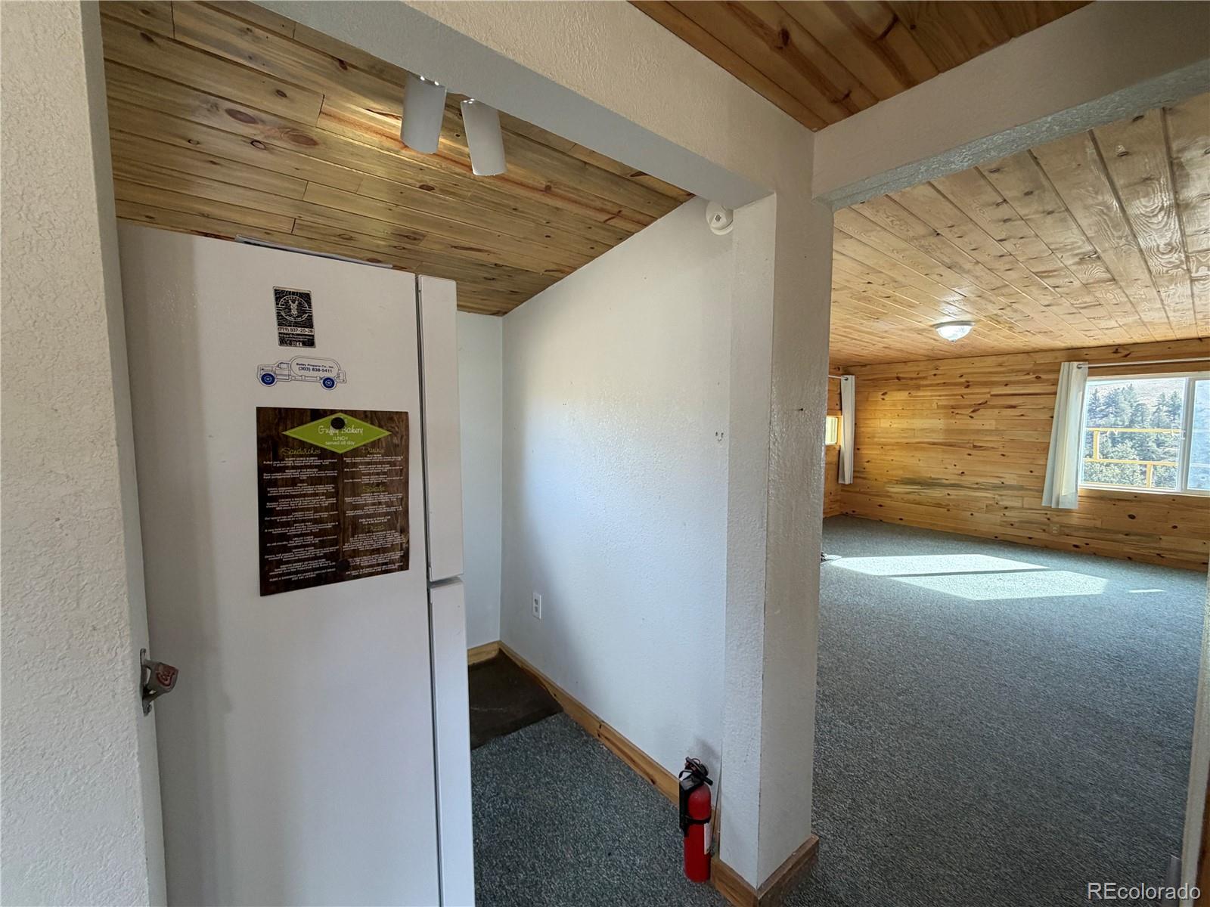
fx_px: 489
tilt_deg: -3.5
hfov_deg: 102.1
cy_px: 454
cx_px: 605
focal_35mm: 14
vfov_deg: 85.7
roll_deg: +0.1
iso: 160
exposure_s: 1/120
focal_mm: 2.22
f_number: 2.2
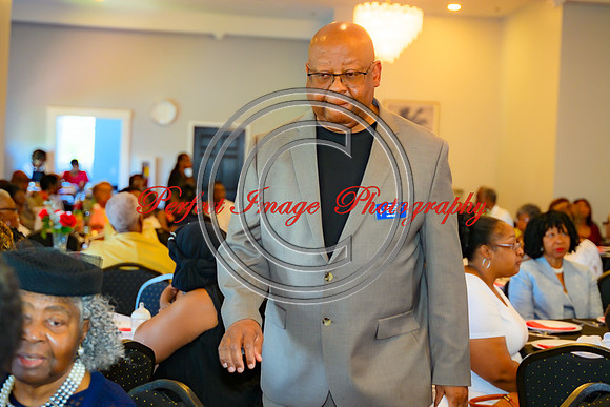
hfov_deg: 37.1
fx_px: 908
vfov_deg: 25.3
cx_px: 305
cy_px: 180
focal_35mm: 54
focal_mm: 48
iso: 90
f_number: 2.8
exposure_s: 1/100
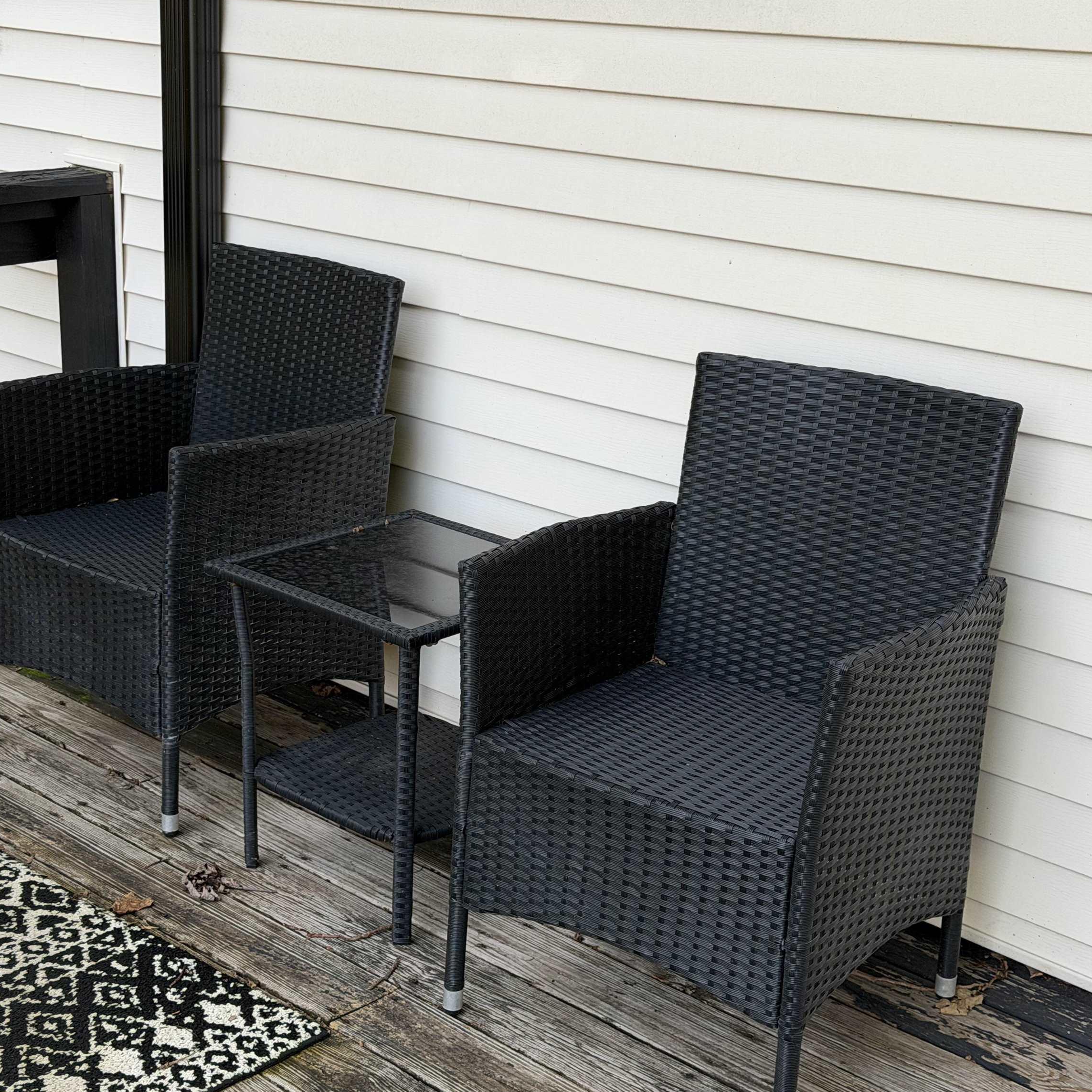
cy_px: 546
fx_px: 2034
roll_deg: -0.8
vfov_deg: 30.0
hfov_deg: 30.0
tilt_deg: -18.6
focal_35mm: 57
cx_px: 432
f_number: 1.78
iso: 64
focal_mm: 6.76
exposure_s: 1/288
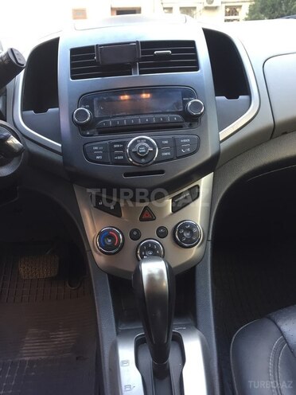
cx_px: 148
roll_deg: +2.6
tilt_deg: -19.8
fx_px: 331
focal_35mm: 29
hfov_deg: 48.2
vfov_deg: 61.7
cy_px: 198
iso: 40
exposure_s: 1/33
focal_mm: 4.15
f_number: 2.2
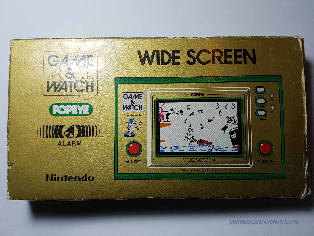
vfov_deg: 53.1
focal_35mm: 26
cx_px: 157
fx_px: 236
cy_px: 118
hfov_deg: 67.3
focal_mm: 4.2
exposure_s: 1/282
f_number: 1.7
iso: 50
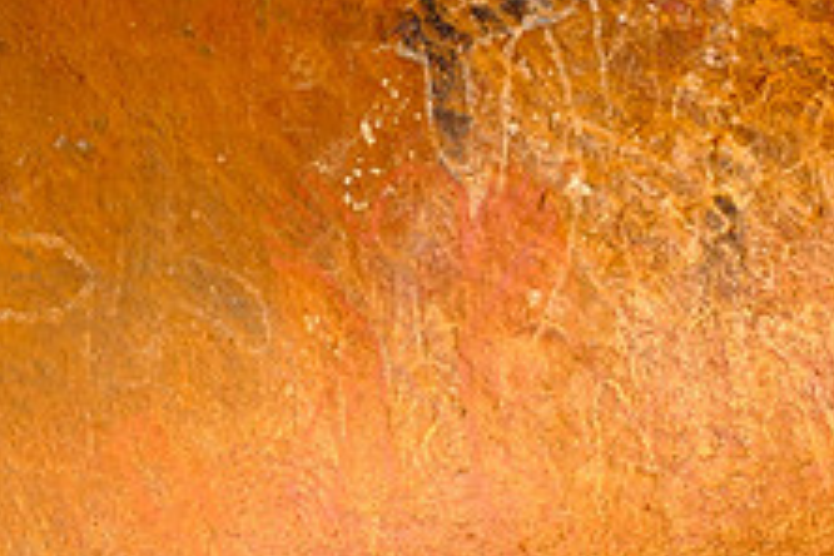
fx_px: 1390
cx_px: 259
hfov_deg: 33.0
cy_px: -32
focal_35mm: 60
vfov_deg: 21.6
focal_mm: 15.1
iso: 200
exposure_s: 1/35
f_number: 5.6
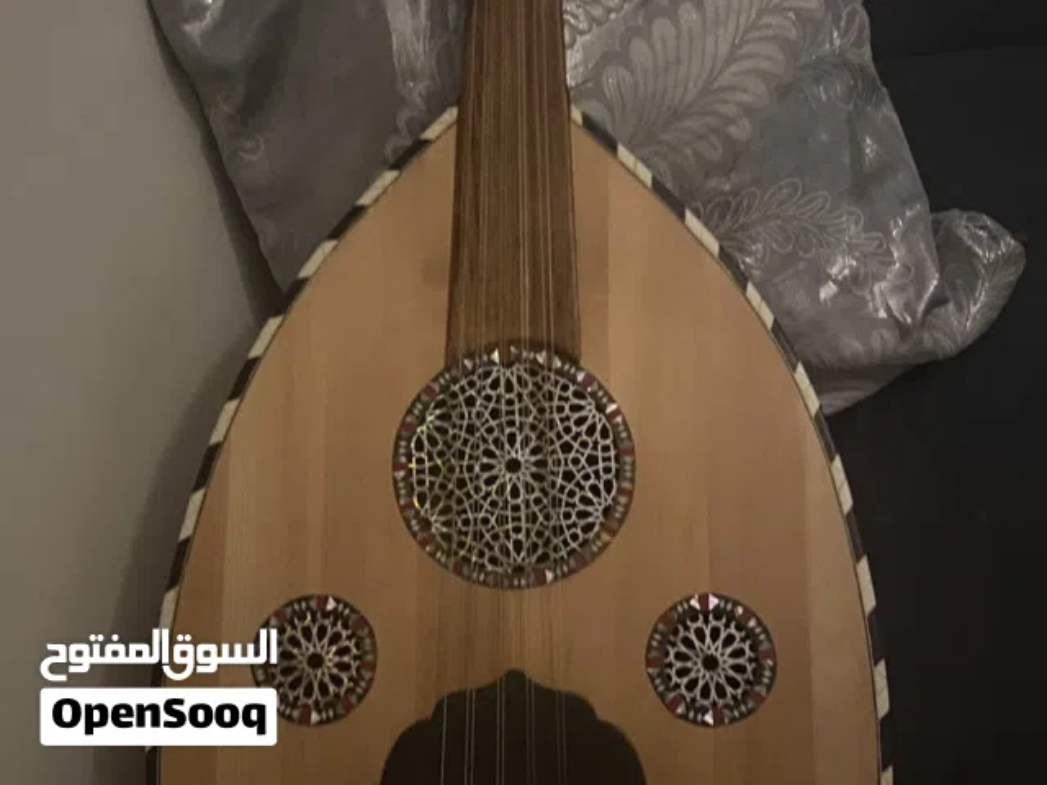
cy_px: 392
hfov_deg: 67.3
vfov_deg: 53.1
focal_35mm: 26
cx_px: 524
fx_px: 786
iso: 2500
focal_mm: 4.25
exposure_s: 1/15
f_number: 1.8
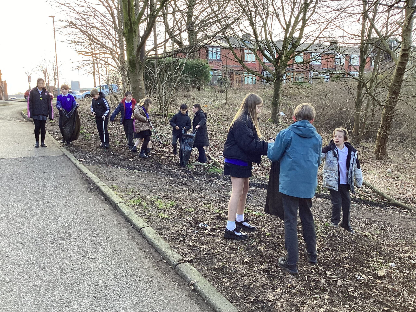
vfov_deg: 45.4
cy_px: 156
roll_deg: +0.8
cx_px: 208
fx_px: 373
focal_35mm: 31
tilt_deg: -7.7
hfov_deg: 58.4
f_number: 2.4
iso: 50
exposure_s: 1/100
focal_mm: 3.3
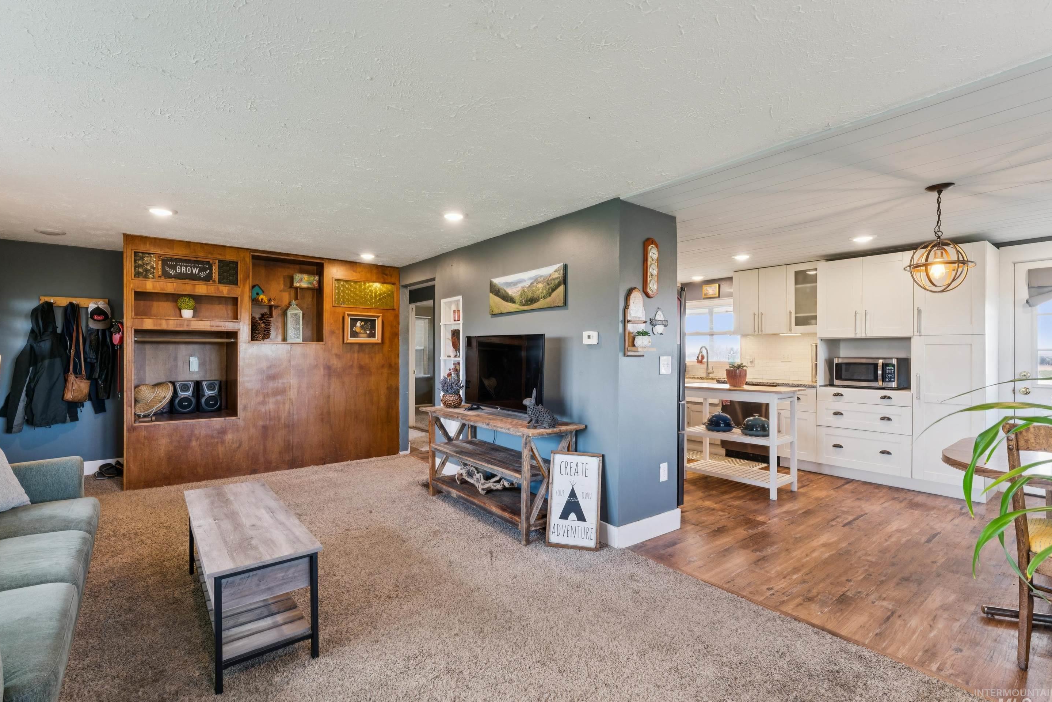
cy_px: 356
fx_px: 474
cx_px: 498
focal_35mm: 16
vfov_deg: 73.0
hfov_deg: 95.9
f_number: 13
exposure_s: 1/5
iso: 400
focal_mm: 15.2
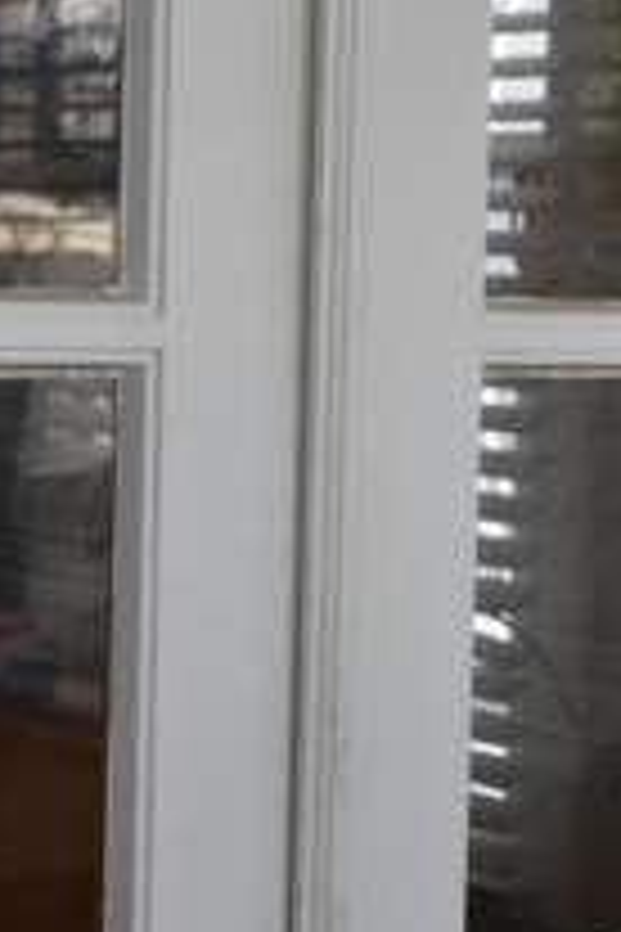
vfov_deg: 17.7
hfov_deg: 11.9
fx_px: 2975
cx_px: 198
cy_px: 270
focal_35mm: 115
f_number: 3.8
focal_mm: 22
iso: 400
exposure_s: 1/250
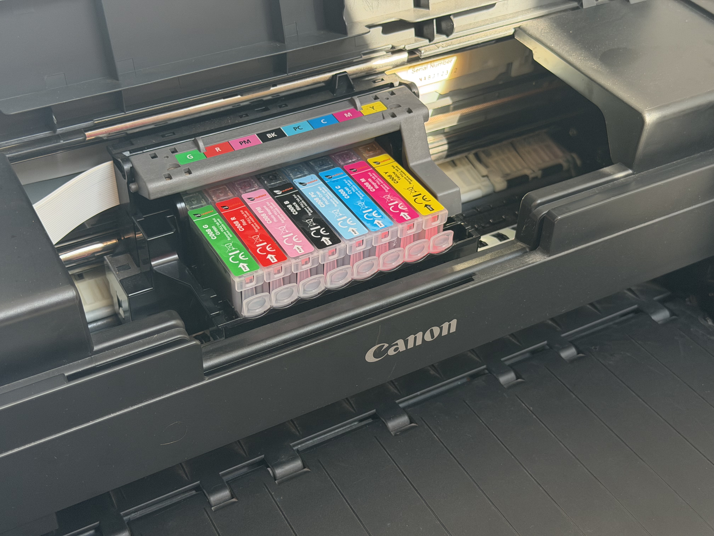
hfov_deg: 39.7
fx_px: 990
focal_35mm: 48
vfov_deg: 30.3
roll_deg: -1.9
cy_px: 268
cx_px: 357
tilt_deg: -40.6
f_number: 1.78
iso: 50
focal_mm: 6.76
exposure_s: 1/121
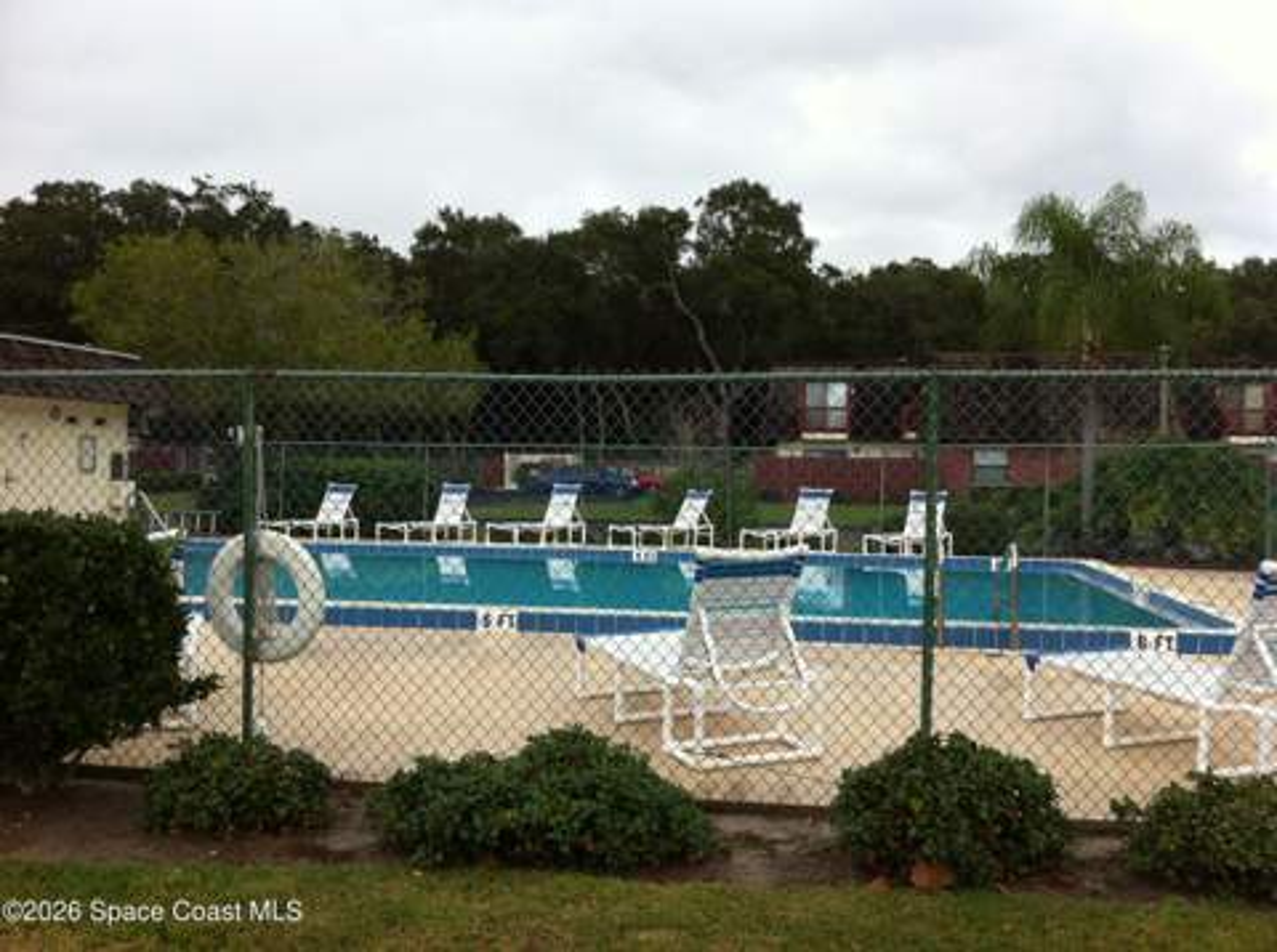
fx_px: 1289
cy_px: 476
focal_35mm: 35
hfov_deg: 52.7
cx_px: 638
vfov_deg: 40.6
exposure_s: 1/565
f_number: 2.8
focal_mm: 3.85
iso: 80
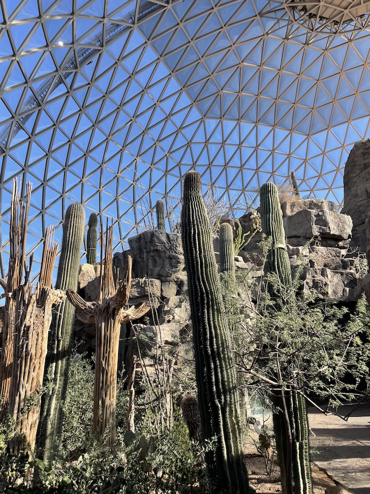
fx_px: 371
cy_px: 247
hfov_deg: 53.1
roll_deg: +1.9
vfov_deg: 67.3
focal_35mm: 26
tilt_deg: +16.7
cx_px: 185
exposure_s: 1/979
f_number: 1.6
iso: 32
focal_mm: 4.2
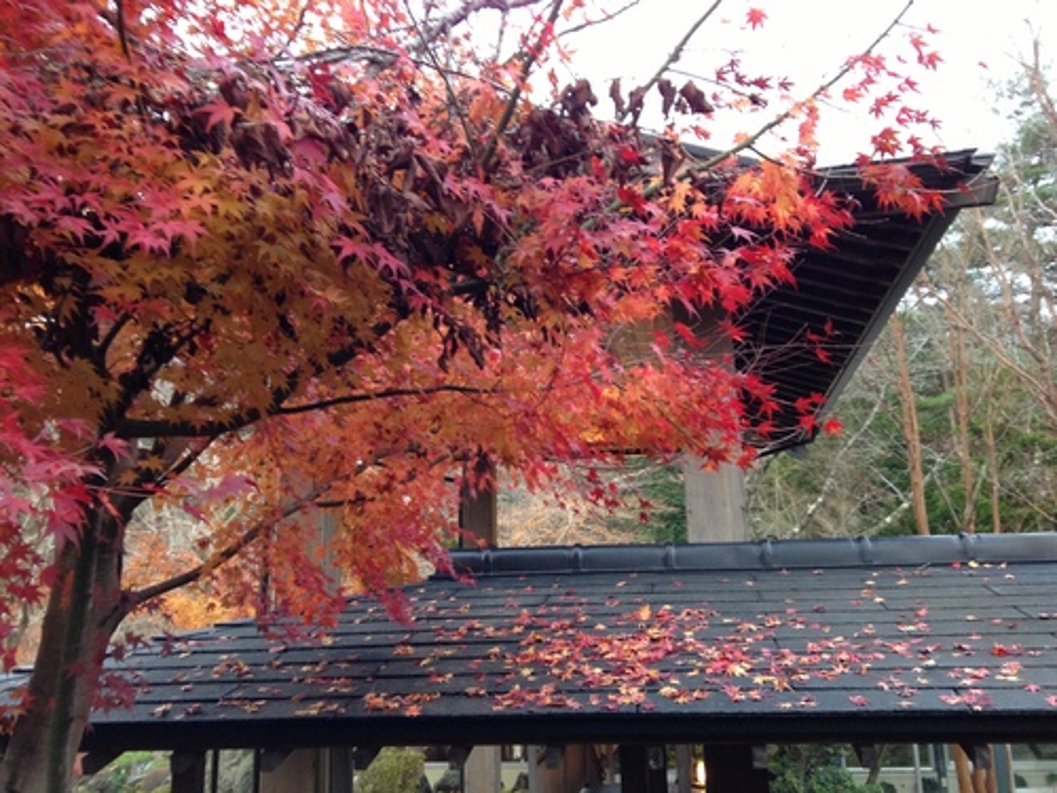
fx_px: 1008
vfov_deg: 42.9
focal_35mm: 33
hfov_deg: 55.4
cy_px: 396
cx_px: 528
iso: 160
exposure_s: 1/20
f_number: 2.4
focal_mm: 4.13
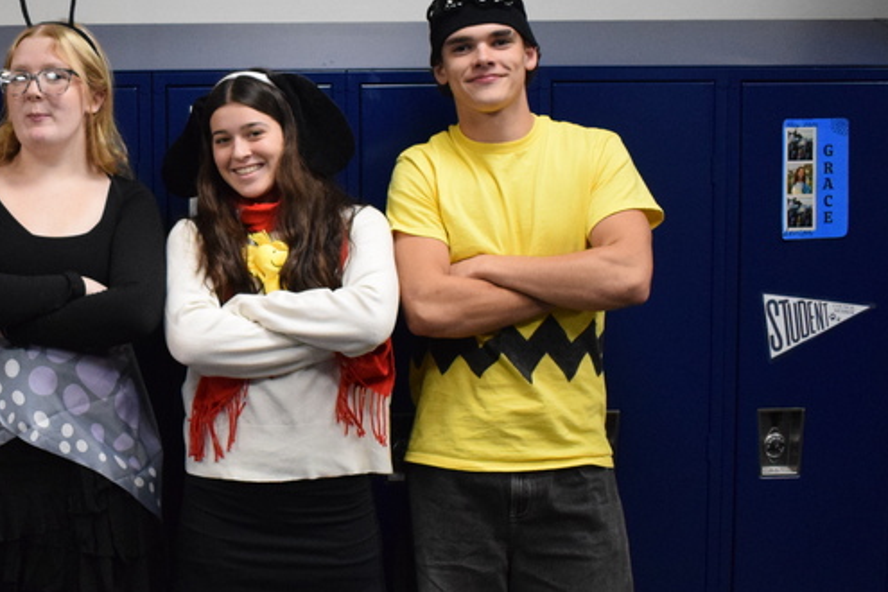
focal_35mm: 62
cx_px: 97
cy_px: 261
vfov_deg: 21.9
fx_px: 1529
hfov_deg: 31.0
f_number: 3.8
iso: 3200
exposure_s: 1/500
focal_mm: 20
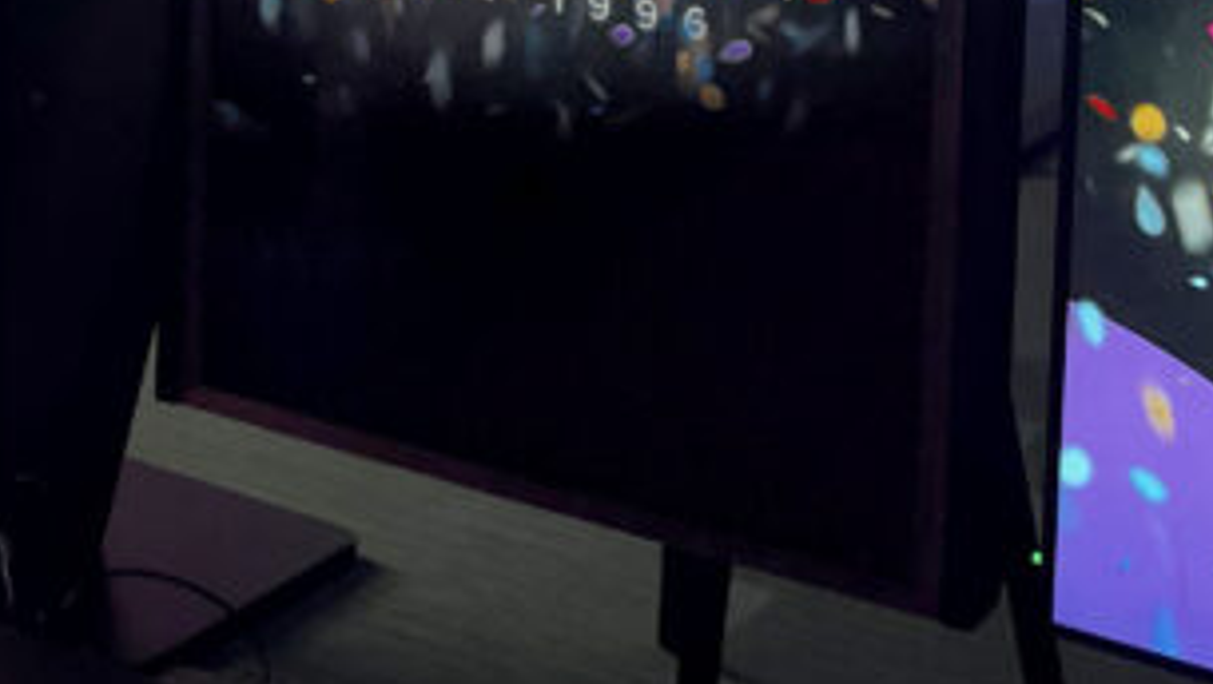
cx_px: 175
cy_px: -600
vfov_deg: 11.7
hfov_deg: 22.0
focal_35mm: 95
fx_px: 3057
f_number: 1.5
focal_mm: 5.7
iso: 64
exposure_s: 1/120
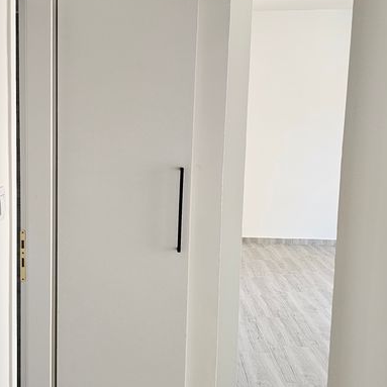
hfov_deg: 46.0
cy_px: 211
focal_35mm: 34
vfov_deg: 48.4
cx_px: 78
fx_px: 430
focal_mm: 6.3
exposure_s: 1/359
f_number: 1.7
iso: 400
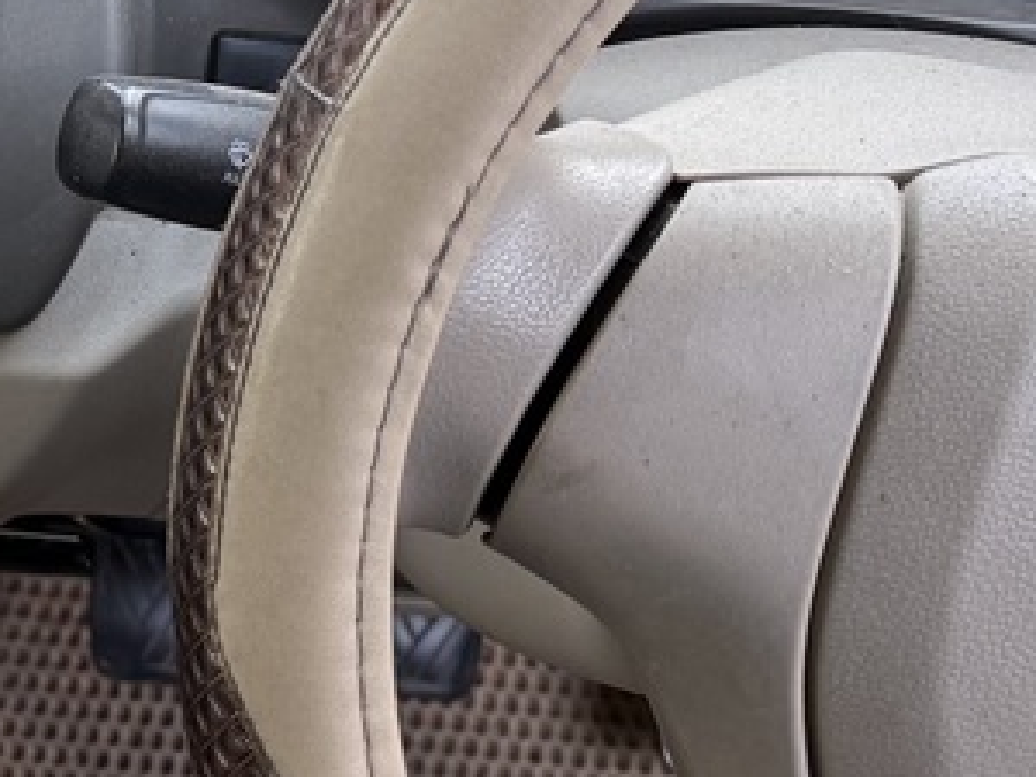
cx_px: -332
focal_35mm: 82
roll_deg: -2.8
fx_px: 2454
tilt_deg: -35.3
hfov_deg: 21.4
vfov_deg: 17.6
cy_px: 17
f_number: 1.78
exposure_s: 1/48
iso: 200
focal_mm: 6.76
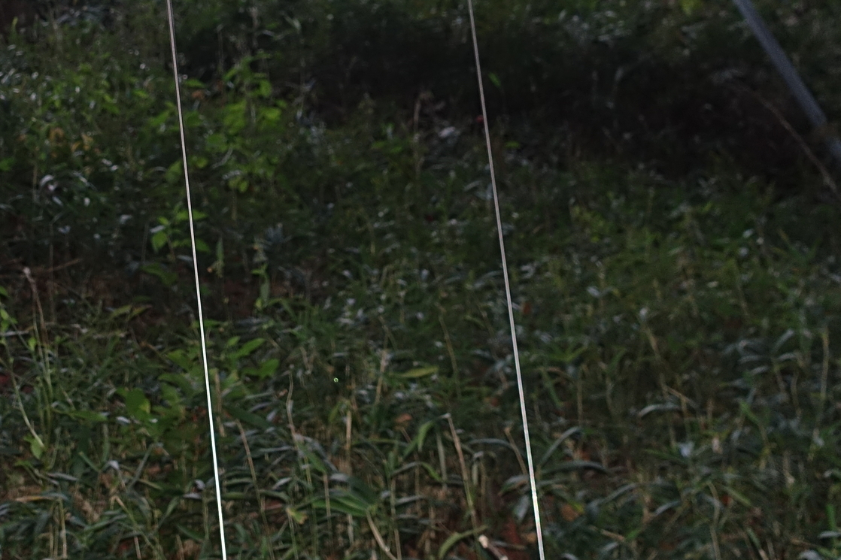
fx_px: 1448
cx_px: 236
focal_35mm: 62
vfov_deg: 21.5
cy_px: 68
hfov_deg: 31.9
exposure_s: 1/40
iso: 640
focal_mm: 12.2
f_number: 2.8
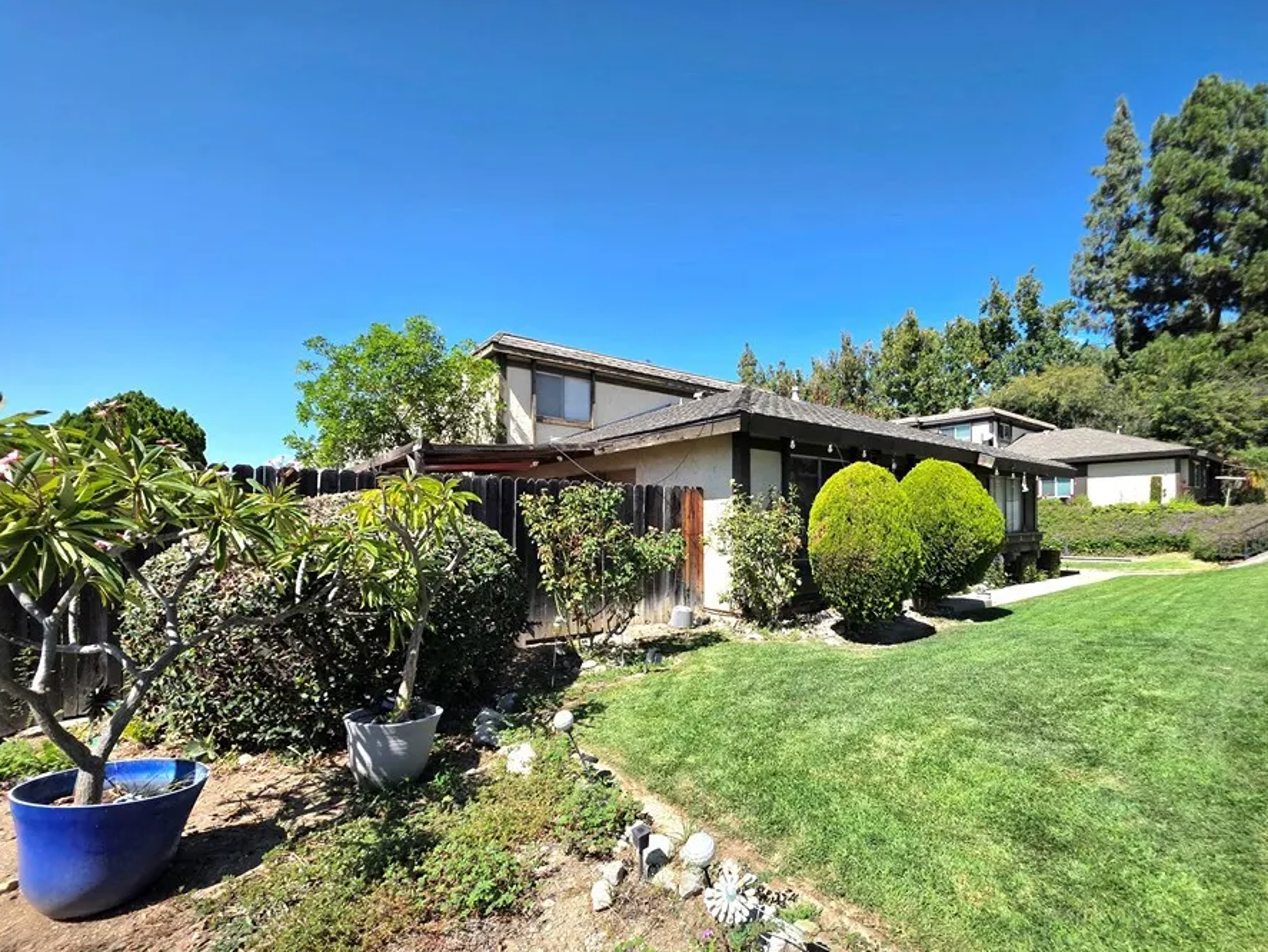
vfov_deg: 81.6
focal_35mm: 15
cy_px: 522
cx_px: 725
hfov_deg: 97.5
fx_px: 550
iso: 40
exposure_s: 1/2500
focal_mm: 2.2
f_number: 1.9
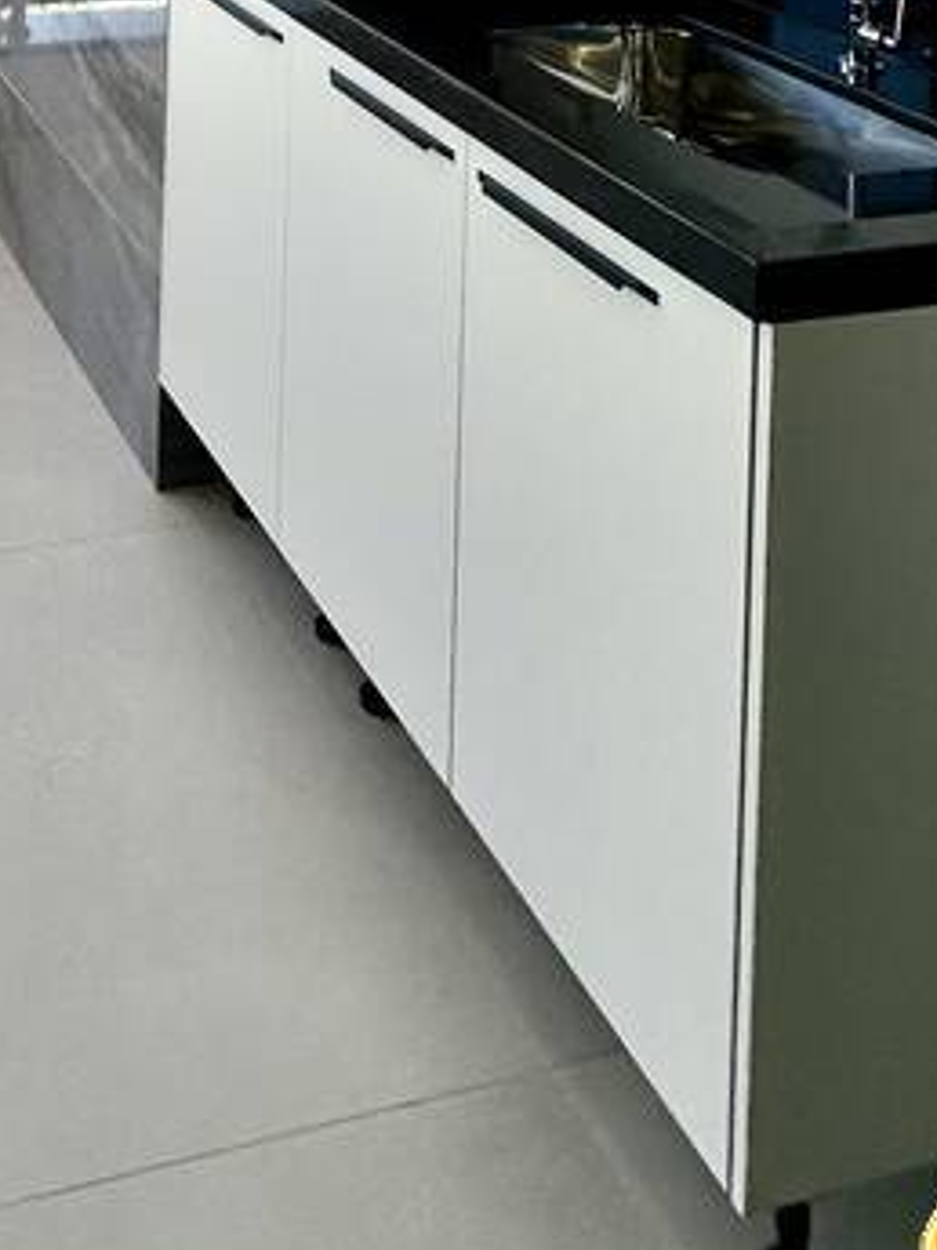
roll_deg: -2.3
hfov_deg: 30.4
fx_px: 1588
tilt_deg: +0.7
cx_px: -11
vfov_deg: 31.8
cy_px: -407
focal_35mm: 44
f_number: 2.2
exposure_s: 1/301
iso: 40
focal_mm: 2.22
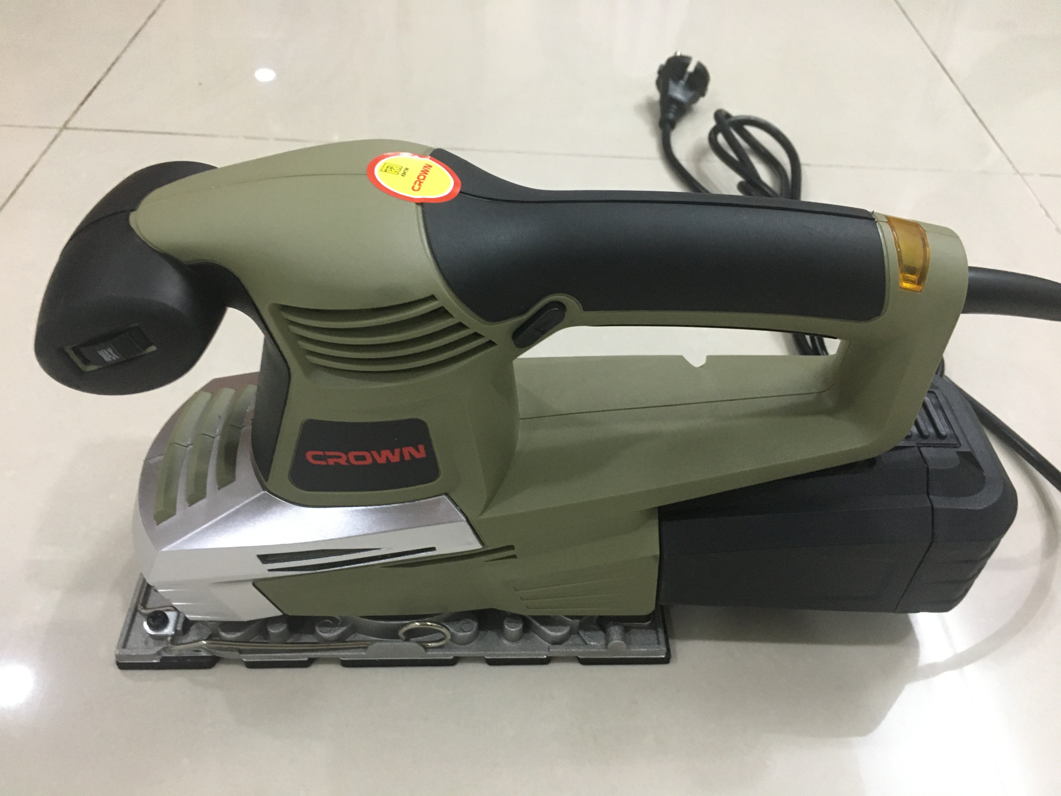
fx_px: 889
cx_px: 530
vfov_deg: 48.2
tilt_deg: -43.1
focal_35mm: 29
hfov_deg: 61.7
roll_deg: -4.4
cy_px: 398
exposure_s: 1/20
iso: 200
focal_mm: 4.15
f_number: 2.2
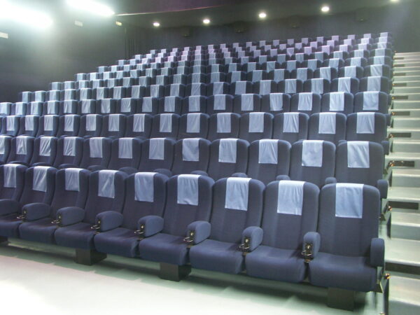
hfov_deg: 58.4
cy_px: 158
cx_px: 210
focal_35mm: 31
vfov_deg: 45.4
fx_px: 376
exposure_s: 1/4
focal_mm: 8.18
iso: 200
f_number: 2.8
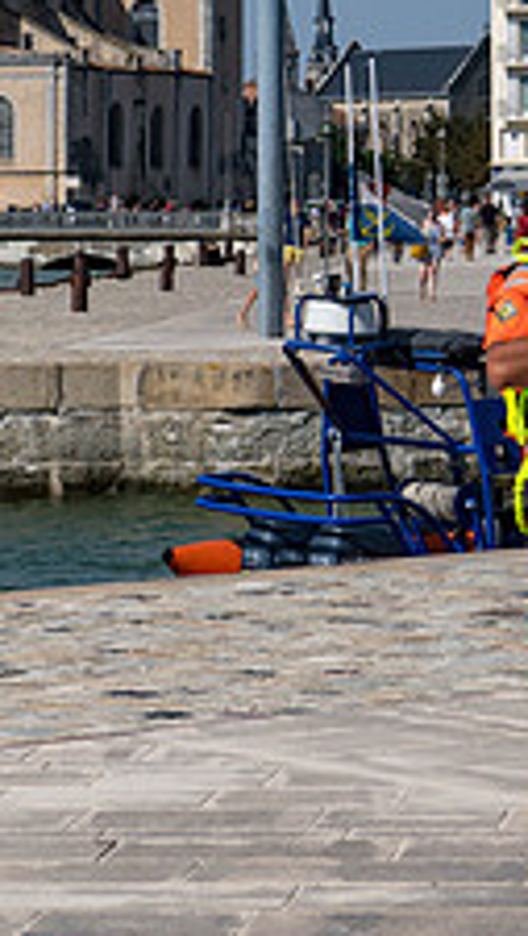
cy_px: 189
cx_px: 595
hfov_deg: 6.4
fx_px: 4692
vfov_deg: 11.3
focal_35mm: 189
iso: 64
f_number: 7.1
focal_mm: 70
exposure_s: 1/800
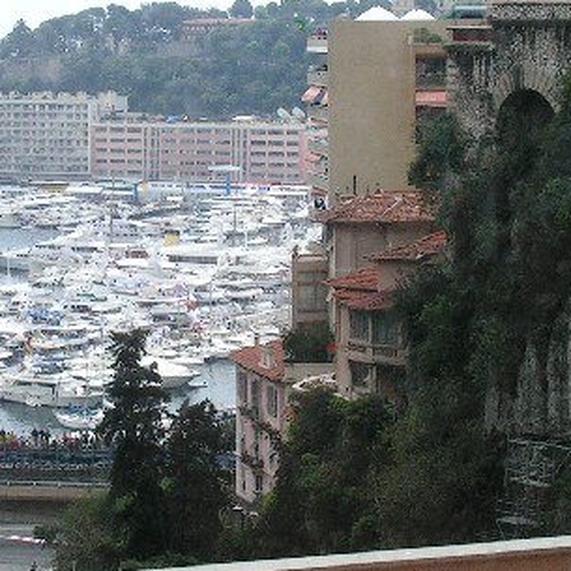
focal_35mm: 130
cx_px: 189
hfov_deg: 13.4
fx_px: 2426
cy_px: 227
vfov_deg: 13.4
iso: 50
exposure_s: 1/250
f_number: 6.3
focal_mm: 9.4
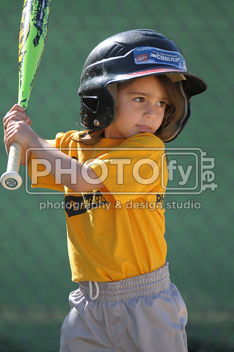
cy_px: 176
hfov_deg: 2.8
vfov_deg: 4.2
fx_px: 4840
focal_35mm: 495
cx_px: 117
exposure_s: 1/2000
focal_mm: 330
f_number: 4
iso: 640
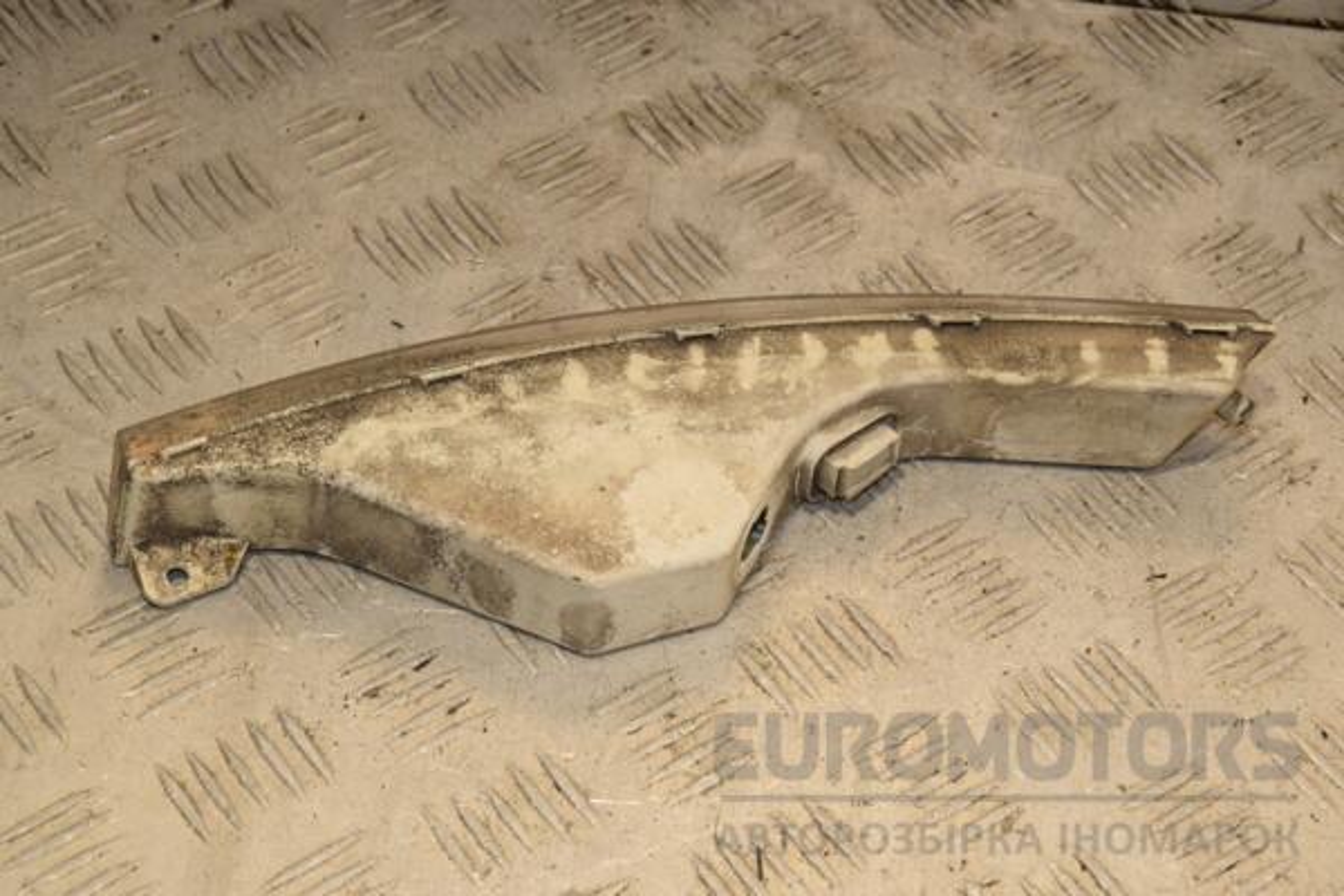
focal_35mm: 87
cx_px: 672
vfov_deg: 15.7
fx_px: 3248
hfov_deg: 23.4
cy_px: 448
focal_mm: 58
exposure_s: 1/200
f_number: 10
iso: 800
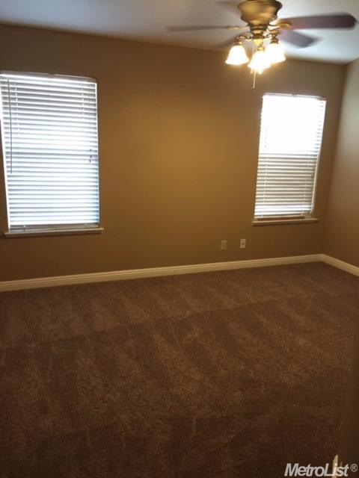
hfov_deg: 48.2
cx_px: 180
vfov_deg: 61.7
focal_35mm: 29
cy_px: 239
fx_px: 401
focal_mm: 4.15
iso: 160
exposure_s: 1/30
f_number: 2.2
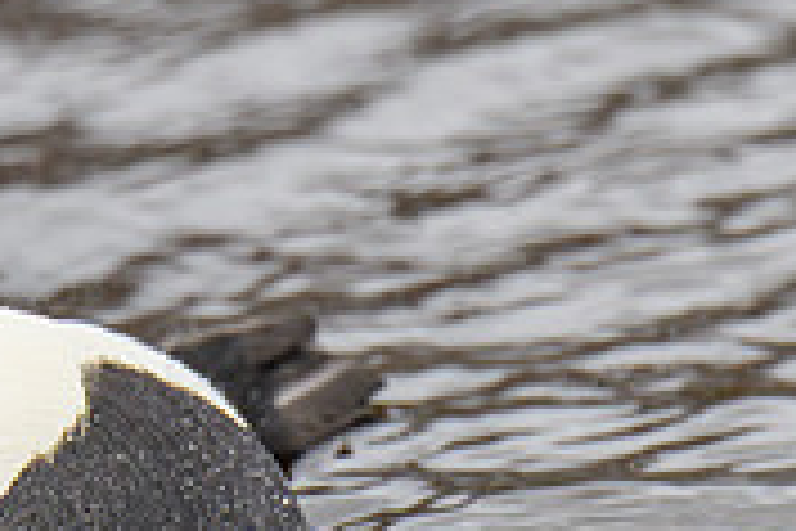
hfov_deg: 1.1
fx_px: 39775
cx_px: -338
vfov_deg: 0.8
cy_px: 438
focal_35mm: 1799
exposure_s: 1/1250
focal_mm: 400
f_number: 6.3
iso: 900
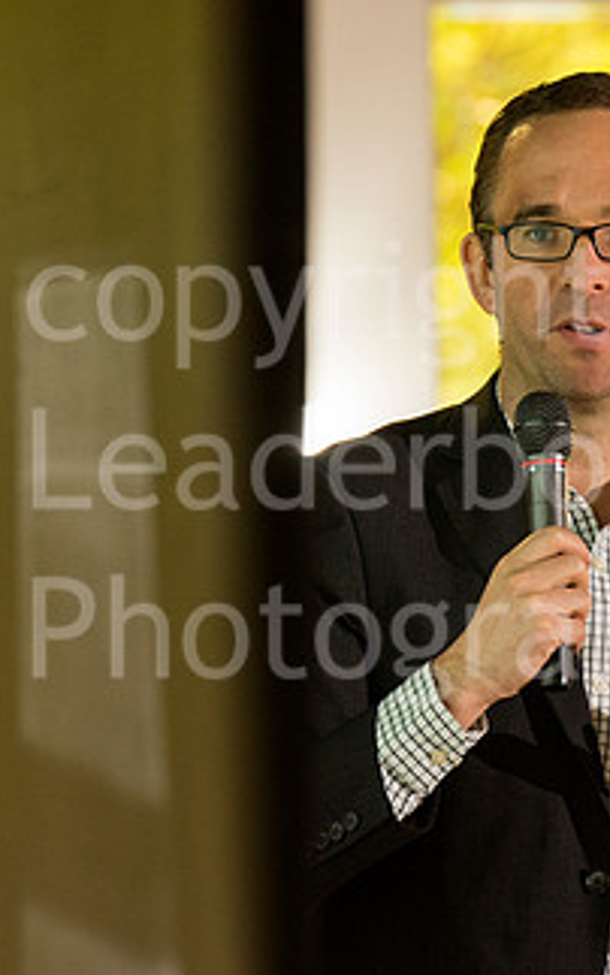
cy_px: 488
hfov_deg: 3.6
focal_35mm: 366
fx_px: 9731
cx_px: 423
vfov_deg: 5.7
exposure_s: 1/125
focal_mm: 200
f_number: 5.6
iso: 2000
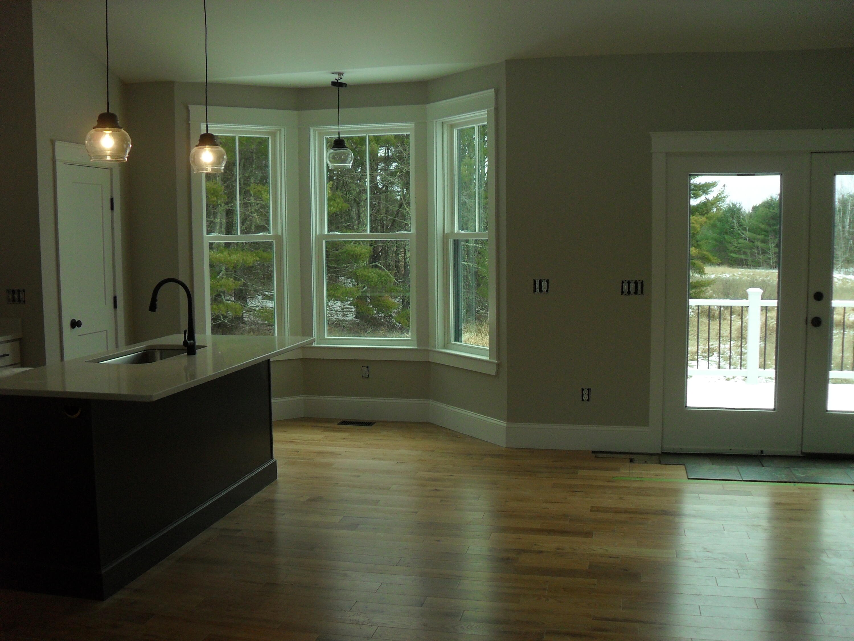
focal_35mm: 35
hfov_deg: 52.6
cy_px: 320
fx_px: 863
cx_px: 427
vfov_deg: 40.7
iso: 100
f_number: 2.8
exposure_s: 1/125
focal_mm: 6.2
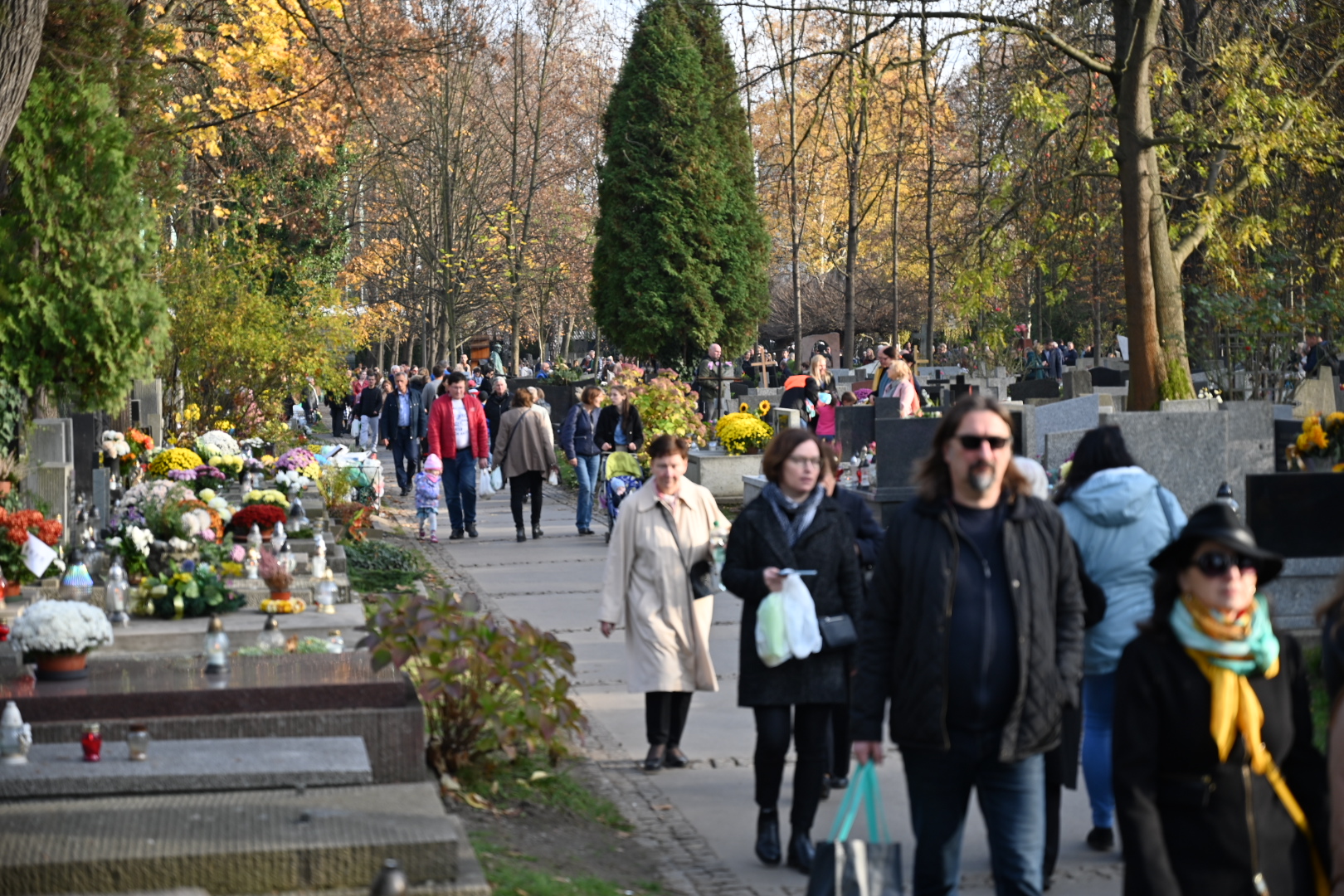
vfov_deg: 19.5
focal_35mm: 70
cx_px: 672
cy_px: 448
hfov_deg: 28.8
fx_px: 2613
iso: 180
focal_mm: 70
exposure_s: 1/320
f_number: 4
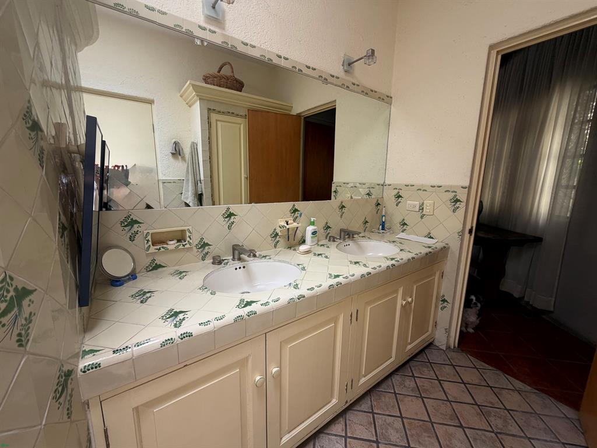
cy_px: 224
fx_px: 241
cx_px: 298
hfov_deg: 102.1
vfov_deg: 85.7
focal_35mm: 14
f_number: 2.2
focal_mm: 2.22
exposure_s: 1/121
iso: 100
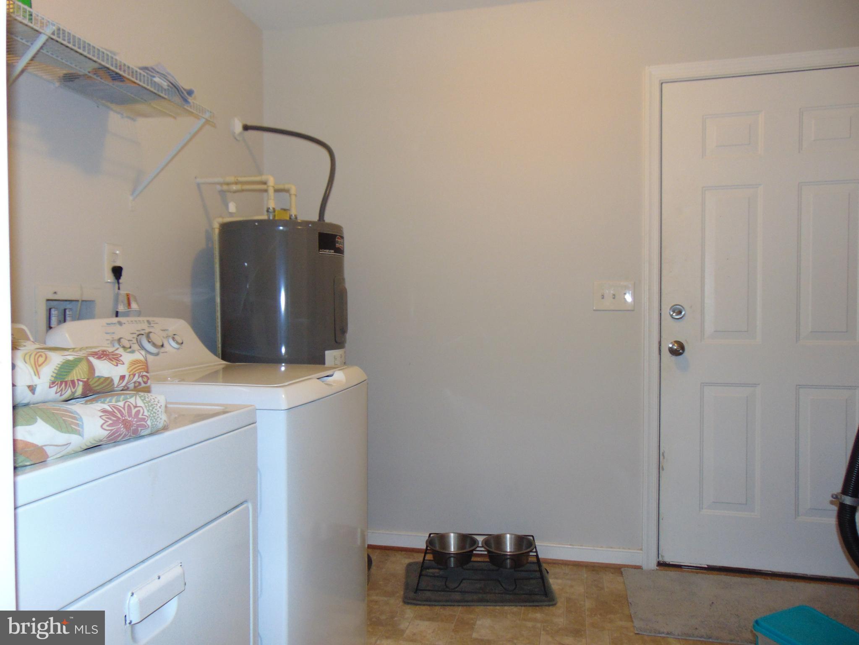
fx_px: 620
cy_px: 322
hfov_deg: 69.4
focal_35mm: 25
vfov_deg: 54.9
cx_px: 430
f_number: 3
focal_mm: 4.5
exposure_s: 1/30
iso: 200
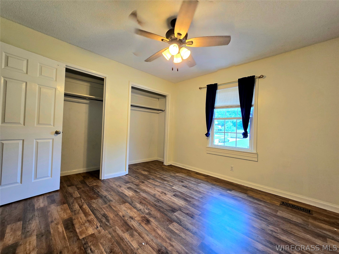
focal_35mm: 13
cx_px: 170
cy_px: 127
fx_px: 127
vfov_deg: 89.9
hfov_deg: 106.2
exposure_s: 1/60.2
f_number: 2.2
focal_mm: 2.2
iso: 100
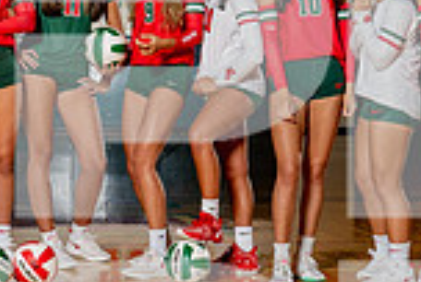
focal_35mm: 113
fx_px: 1324
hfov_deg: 17.4
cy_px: 69
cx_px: -48
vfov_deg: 12.1
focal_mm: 28
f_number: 5.6
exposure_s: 1/160
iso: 100
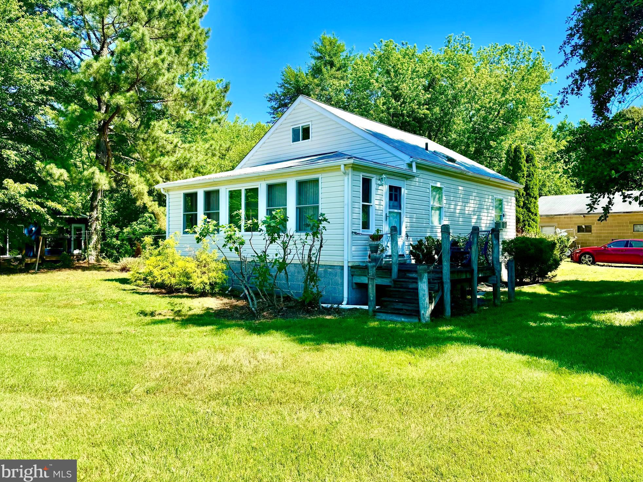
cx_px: 330
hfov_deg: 69.4
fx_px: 464
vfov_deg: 54.9
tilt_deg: +0.4
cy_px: 235
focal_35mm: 25
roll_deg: -0.9
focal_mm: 6.76
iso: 80
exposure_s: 1/1869
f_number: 1.78
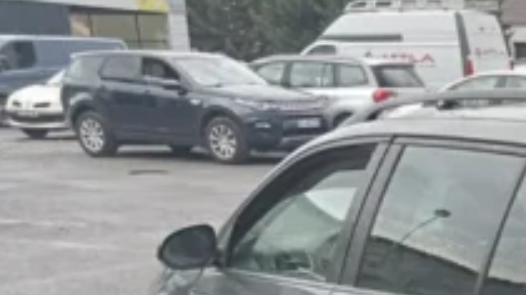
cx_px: 744
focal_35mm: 87
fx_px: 1213
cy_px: 450
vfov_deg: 13.1
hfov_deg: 21.3
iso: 100
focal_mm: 3.46
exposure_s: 1/144
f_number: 2.2
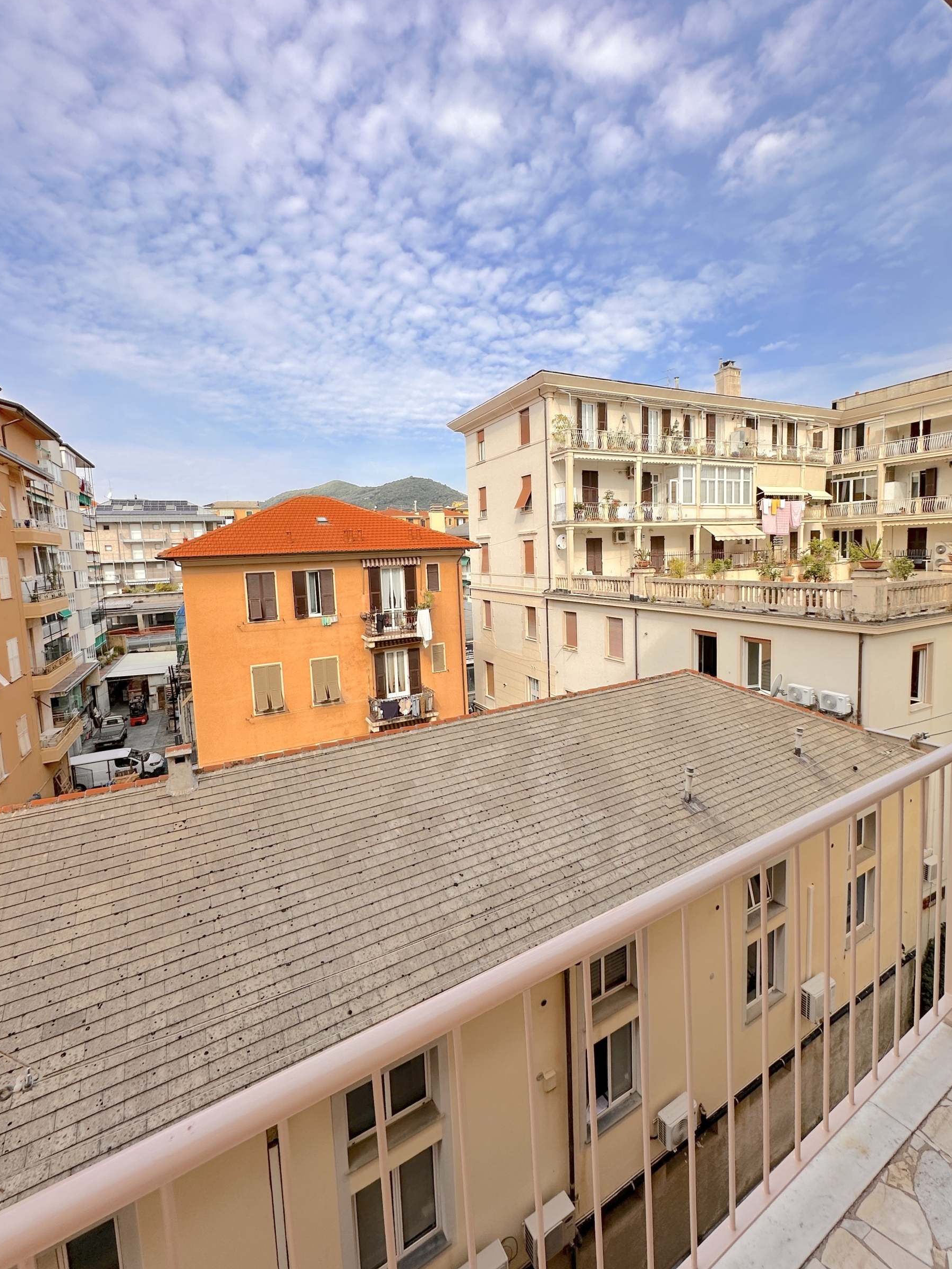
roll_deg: +1.6
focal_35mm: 15
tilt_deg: -4.8
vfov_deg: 98.1
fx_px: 550
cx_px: 488
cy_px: 606
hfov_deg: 81.7
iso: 50
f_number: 2.2
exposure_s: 1/1689
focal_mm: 2.22
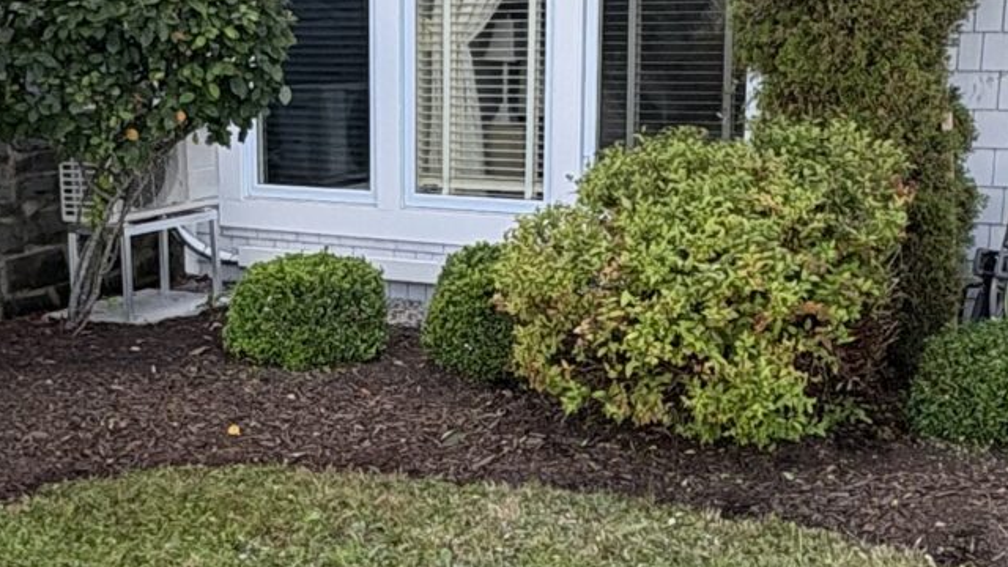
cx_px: 318
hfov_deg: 34.0
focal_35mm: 61
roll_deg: -0.2
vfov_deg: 19.7
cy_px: 321
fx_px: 1630
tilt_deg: -11.4
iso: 50
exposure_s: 1/161
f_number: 2.2
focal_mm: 2.22
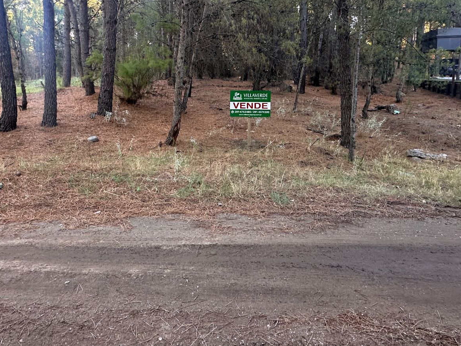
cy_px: 98
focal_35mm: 23
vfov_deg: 56.7
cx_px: 210
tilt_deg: -4.3
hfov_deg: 73.8
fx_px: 306
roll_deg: -0.4
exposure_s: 1/99
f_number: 2.2
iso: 160
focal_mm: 2.22
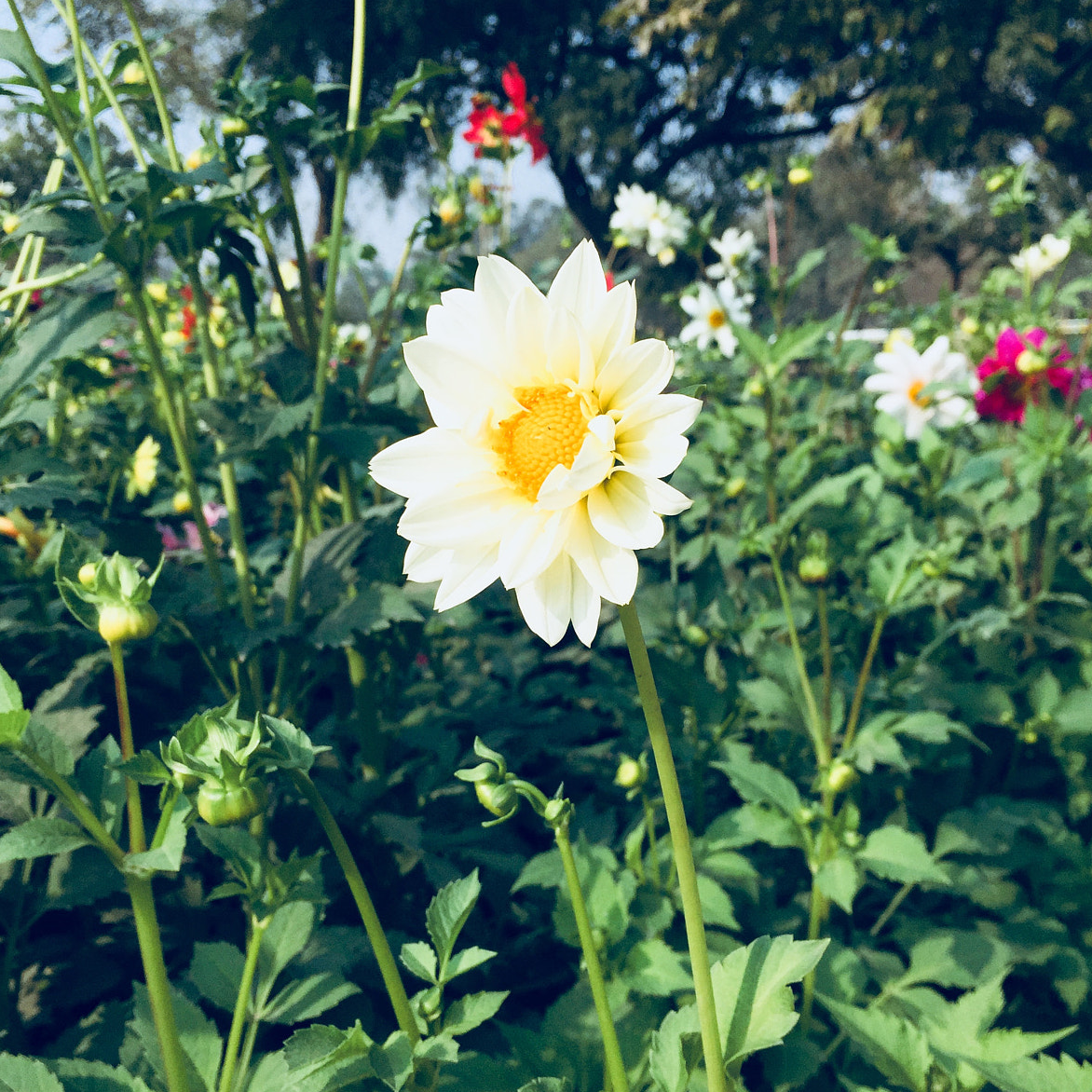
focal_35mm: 35
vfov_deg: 47.2
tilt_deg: -9.4
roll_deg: +1.0
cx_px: 536
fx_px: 1249
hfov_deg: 47.2
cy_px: 565
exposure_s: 1/2825
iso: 32
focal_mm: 4.15
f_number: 2.2
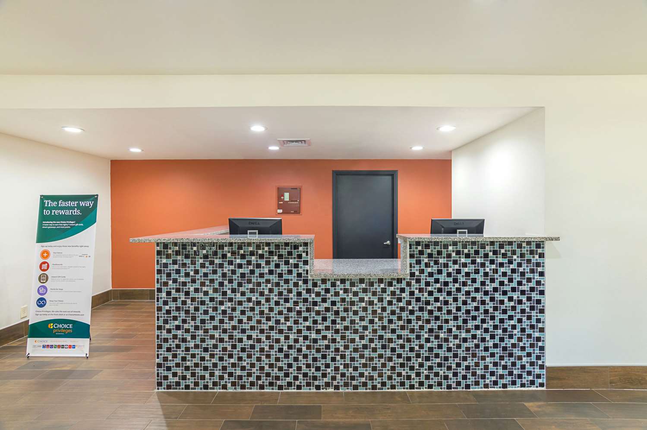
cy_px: 215
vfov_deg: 71.9
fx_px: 296
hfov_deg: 95.0
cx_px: 324
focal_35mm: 16
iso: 400
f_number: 8
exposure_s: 1/2
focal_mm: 11
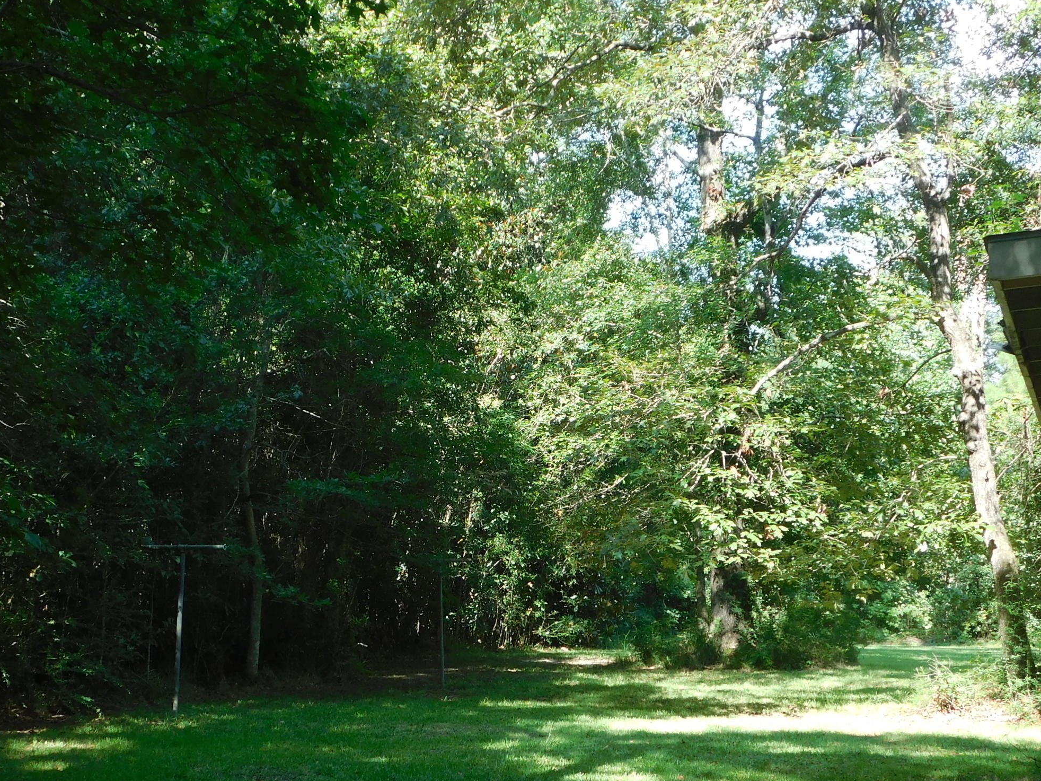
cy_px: 398
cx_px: 470
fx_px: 1654
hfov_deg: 34.9
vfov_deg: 26.6
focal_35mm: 55
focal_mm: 6.3
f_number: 3.5
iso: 125
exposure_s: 1/125
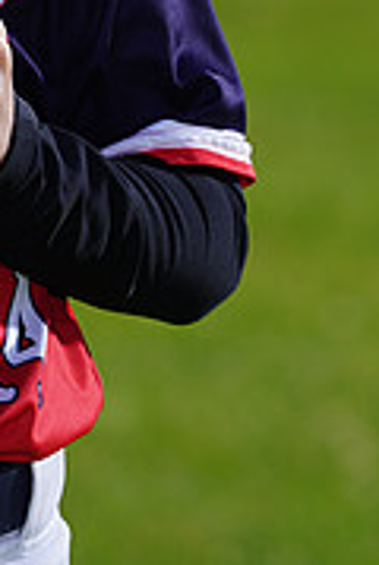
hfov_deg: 1.7
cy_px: -208
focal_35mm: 790
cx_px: -226
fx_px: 12427
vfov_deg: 2.6
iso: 100
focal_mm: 244
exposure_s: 1/250
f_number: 8
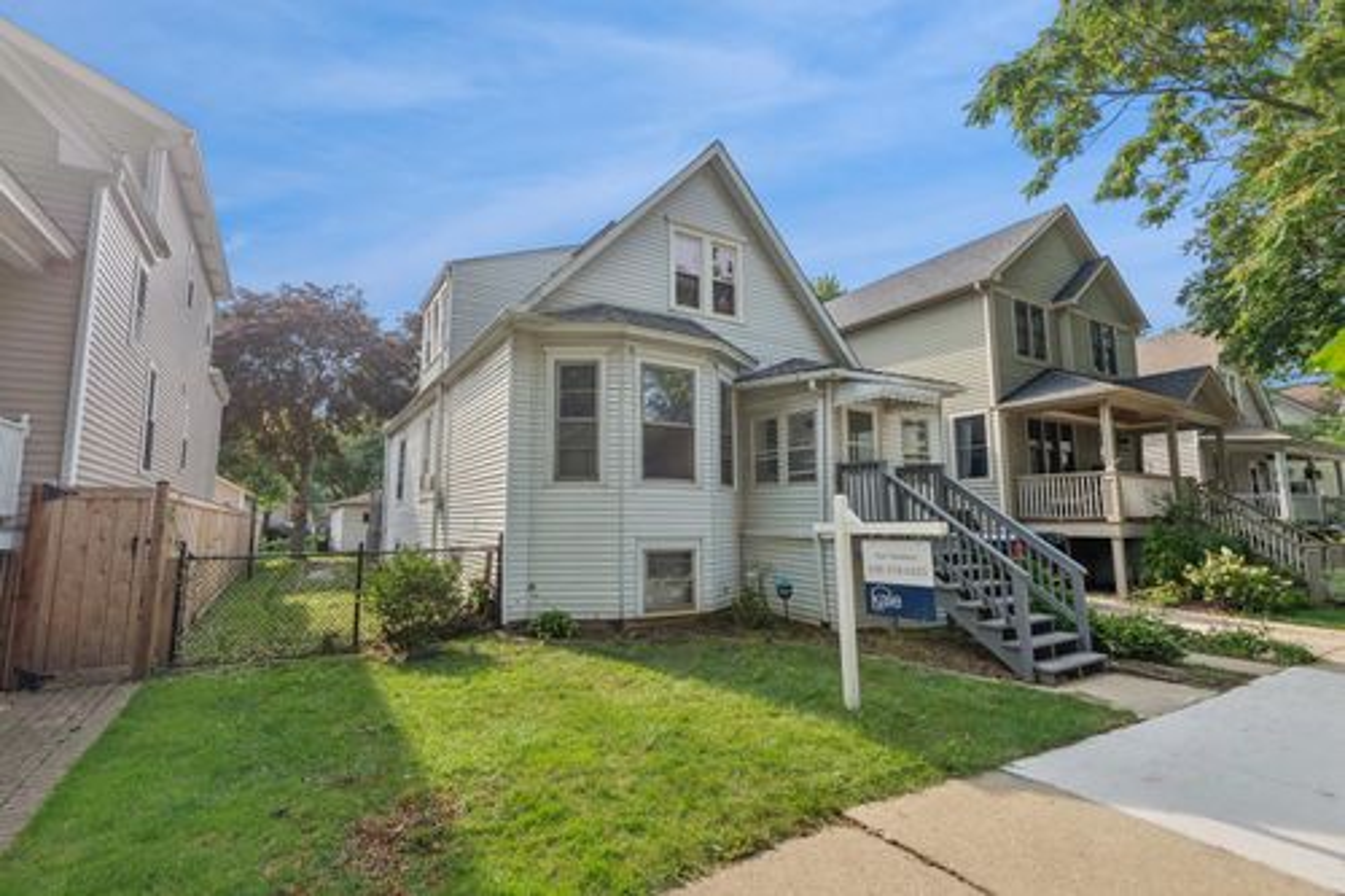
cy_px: 448
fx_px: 598
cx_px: 672
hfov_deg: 96.8
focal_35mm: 16
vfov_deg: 73.7
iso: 100
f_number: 8
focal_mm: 16
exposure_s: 1/250
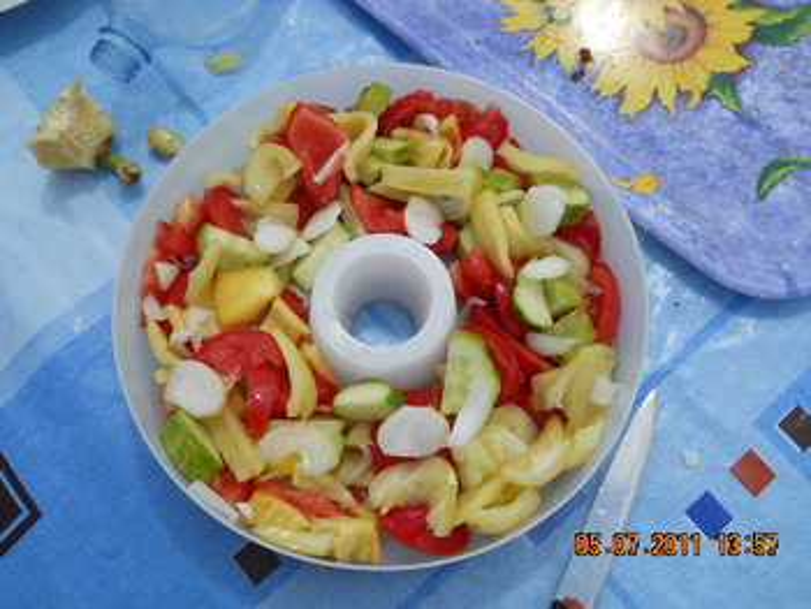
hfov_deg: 45.7
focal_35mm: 41
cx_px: 406
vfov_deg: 35.2
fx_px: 961
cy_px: 304
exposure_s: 1/500
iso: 80
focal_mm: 6.72
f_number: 5.5
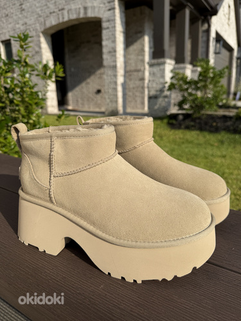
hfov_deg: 56.8
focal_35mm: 24
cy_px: 160
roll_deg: +0.8
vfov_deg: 71.6
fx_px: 223
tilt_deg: -13.7
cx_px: 120
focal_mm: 6.76
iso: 80
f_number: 1.78
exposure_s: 1/6173
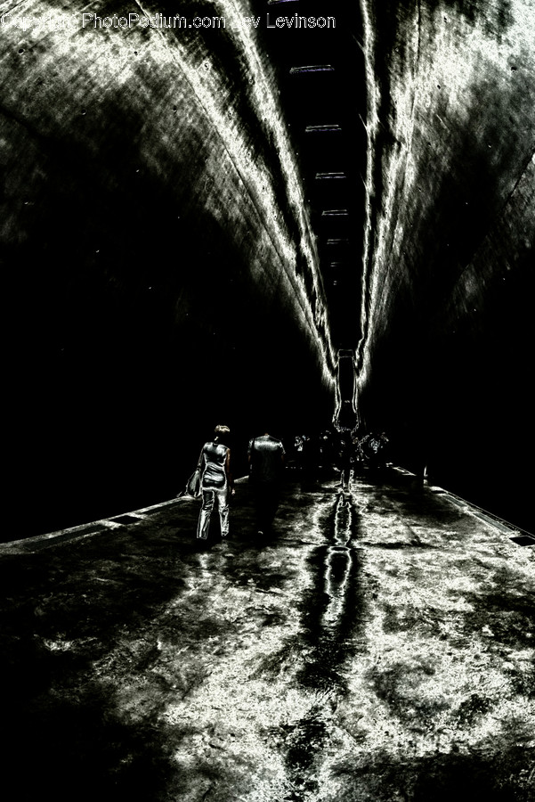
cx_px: 268
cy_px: 401
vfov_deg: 100.4
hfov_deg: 77.4
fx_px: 334
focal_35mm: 15
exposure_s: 1/45
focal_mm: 10
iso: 800
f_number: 8
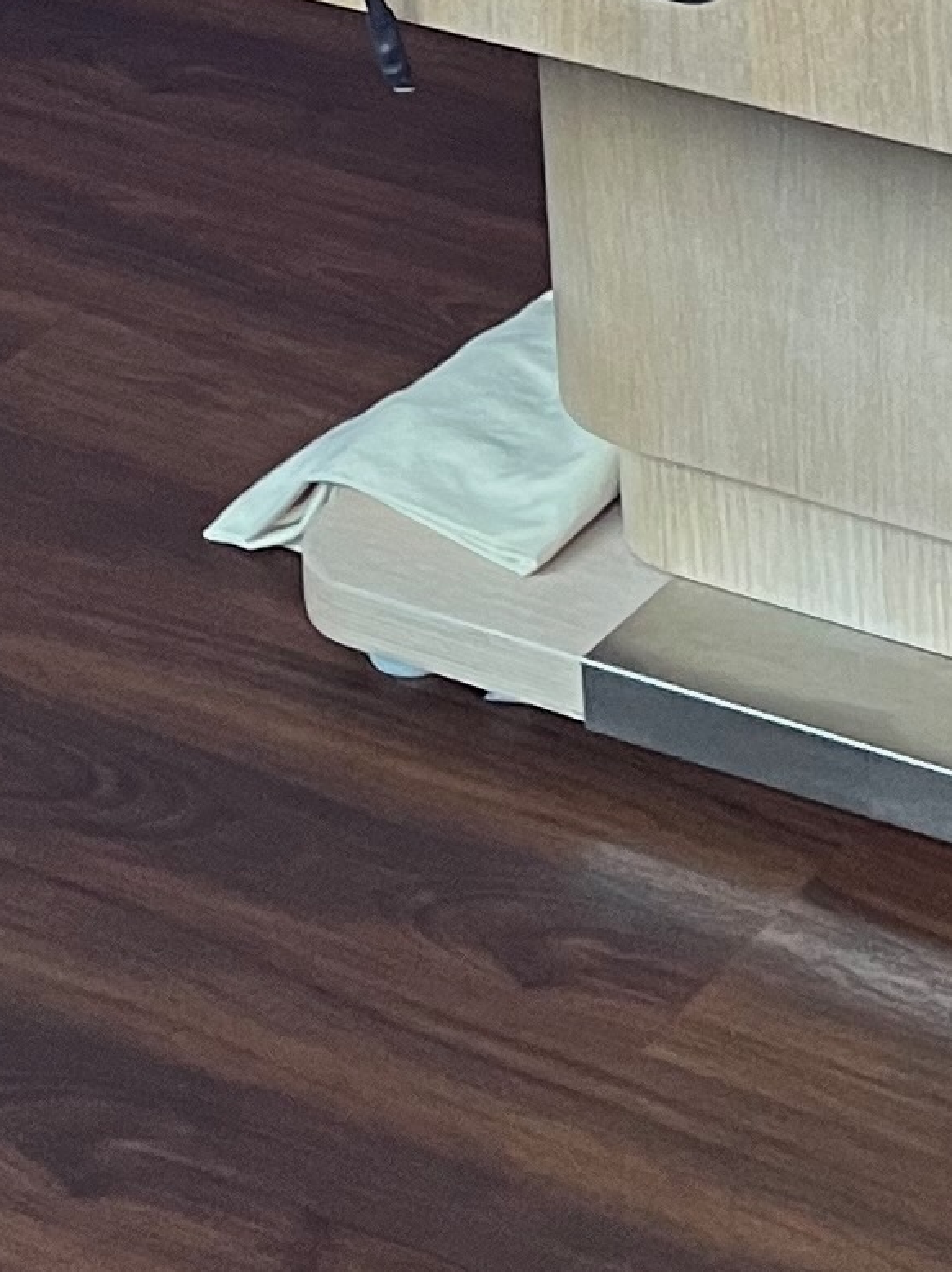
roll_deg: +0.5
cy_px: -1041
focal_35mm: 135
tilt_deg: -13.5
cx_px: 1628
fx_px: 4954
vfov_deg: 13.2
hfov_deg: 10.4
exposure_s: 1/50
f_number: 1.6
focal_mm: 5.1
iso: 160
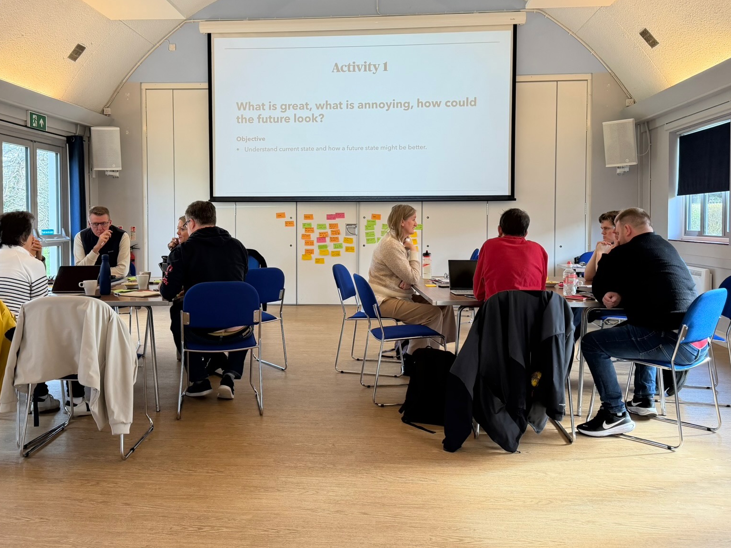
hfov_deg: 56.7
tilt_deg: -1.1
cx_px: 329
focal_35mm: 32
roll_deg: +0.3
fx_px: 676
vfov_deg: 44.0
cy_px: 233
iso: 160
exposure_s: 1/120
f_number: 1.78
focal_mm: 6.76
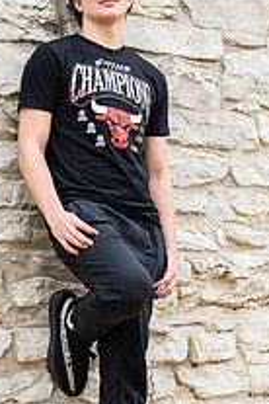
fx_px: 2073
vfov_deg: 11.1
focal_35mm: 185
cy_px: 172
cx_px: 107
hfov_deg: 7.4
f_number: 3.5
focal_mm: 85
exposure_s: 1/125
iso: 50
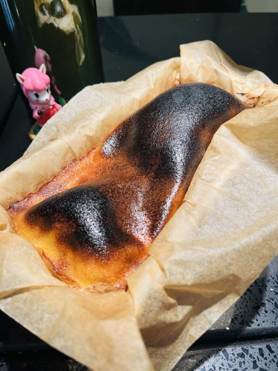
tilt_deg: -47.2
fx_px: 278
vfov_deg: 67.3
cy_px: 186
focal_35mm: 26
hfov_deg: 53.1
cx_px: 139
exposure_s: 1/100
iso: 100
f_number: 1.6
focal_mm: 5.1
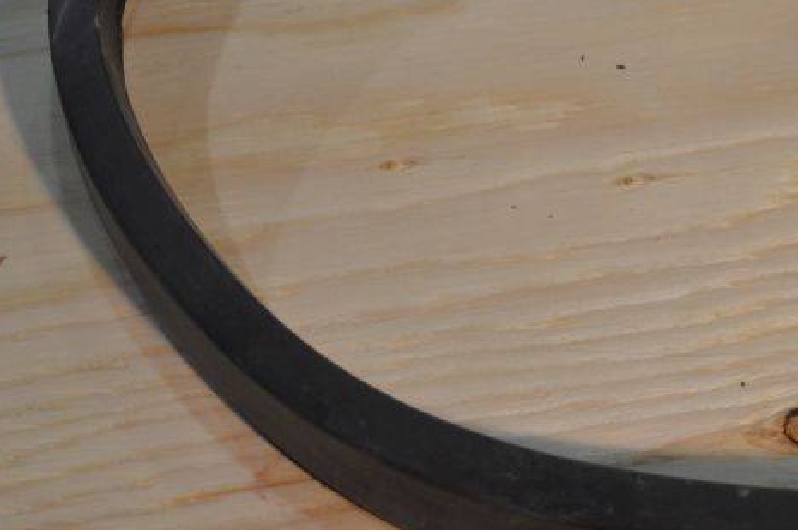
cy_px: 143
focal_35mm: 129
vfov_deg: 10.6
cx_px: 733
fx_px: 2856
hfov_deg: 15.7
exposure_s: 1/50
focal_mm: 40
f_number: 5
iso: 400
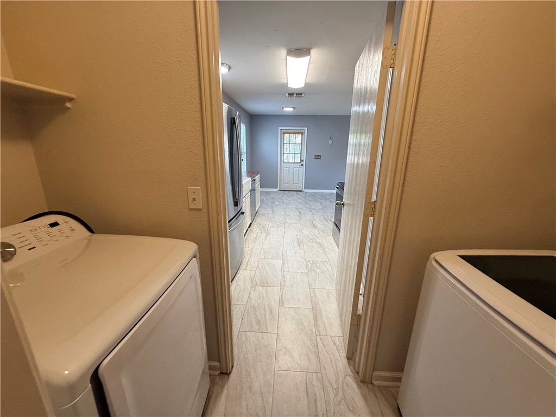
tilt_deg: -13.9
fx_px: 225
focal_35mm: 14
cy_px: 208
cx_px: 278
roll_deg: -1.4
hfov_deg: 102.1
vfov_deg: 85.7
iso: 250
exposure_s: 1/120
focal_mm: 2.22
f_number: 2.2
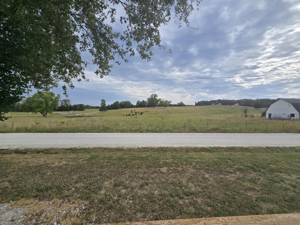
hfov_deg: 106.2
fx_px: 113
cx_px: 150
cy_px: 112
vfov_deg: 89.9
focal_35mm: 13
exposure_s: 1/1925
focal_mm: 2.2
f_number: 2.2
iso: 50
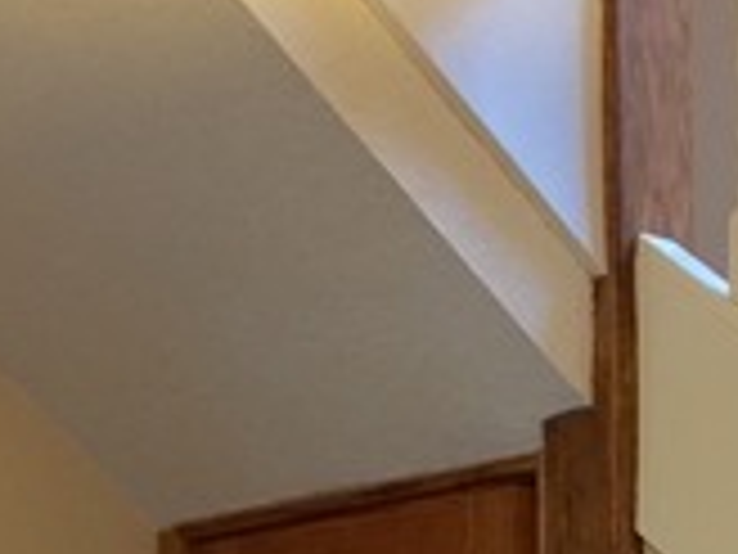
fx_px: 2409
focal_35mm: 113
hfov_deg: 17.4
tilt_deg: -0.6
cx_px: 315
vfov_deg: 12.3
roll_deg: +0.7
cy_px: 887
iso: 160
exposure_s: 1/30
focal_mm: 4.15
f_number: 2.2
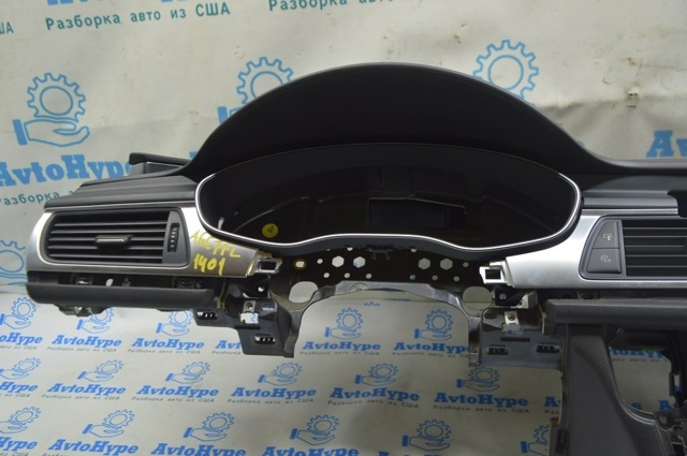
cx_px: 344
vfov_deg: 39.9
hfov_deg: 57.3
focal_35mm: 33
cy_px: 228
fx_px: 629
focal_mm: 22
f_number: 5.6
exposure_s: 1/20
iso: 400
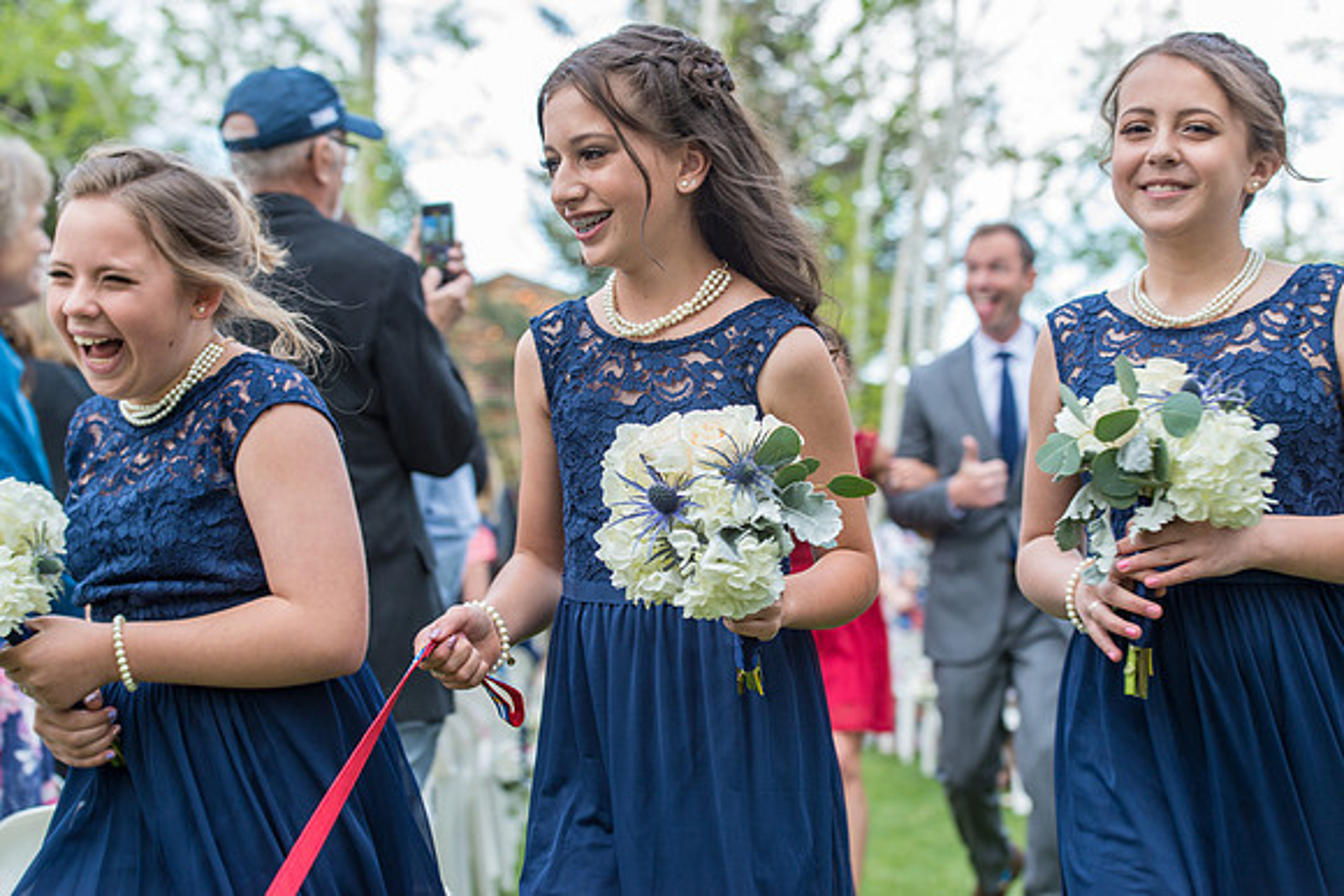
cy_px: 448
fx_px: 2614
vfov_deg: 19.5
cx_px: 672
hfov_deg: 28.8
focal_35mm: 70
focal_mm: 70
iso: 400
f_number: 5
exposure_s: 1/200
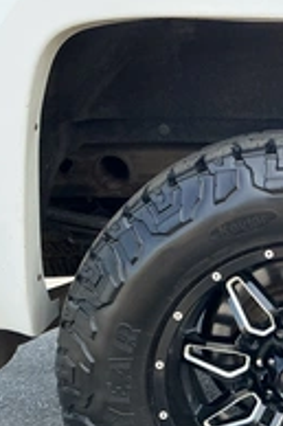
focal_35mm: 60
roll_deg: -1.8
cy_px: 305
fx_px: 709
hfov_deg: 21.0
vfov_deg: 32.9
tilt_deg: -16.9
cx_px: 340
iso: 25
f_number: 1.8
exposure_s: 1/367
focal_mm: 3
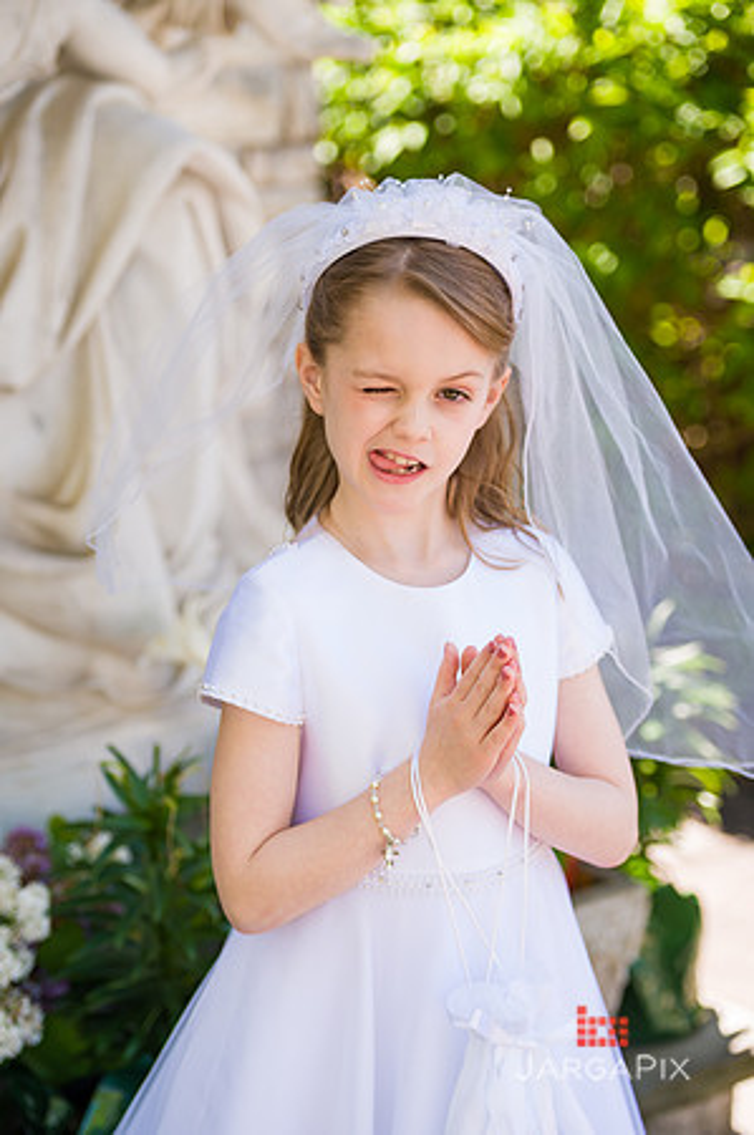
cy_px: 568
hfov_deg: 19.4
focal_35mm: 70
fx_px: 2204
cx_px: 377
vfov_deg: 28.9
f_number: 3.2
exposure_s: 1/500
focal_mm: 70
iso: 200
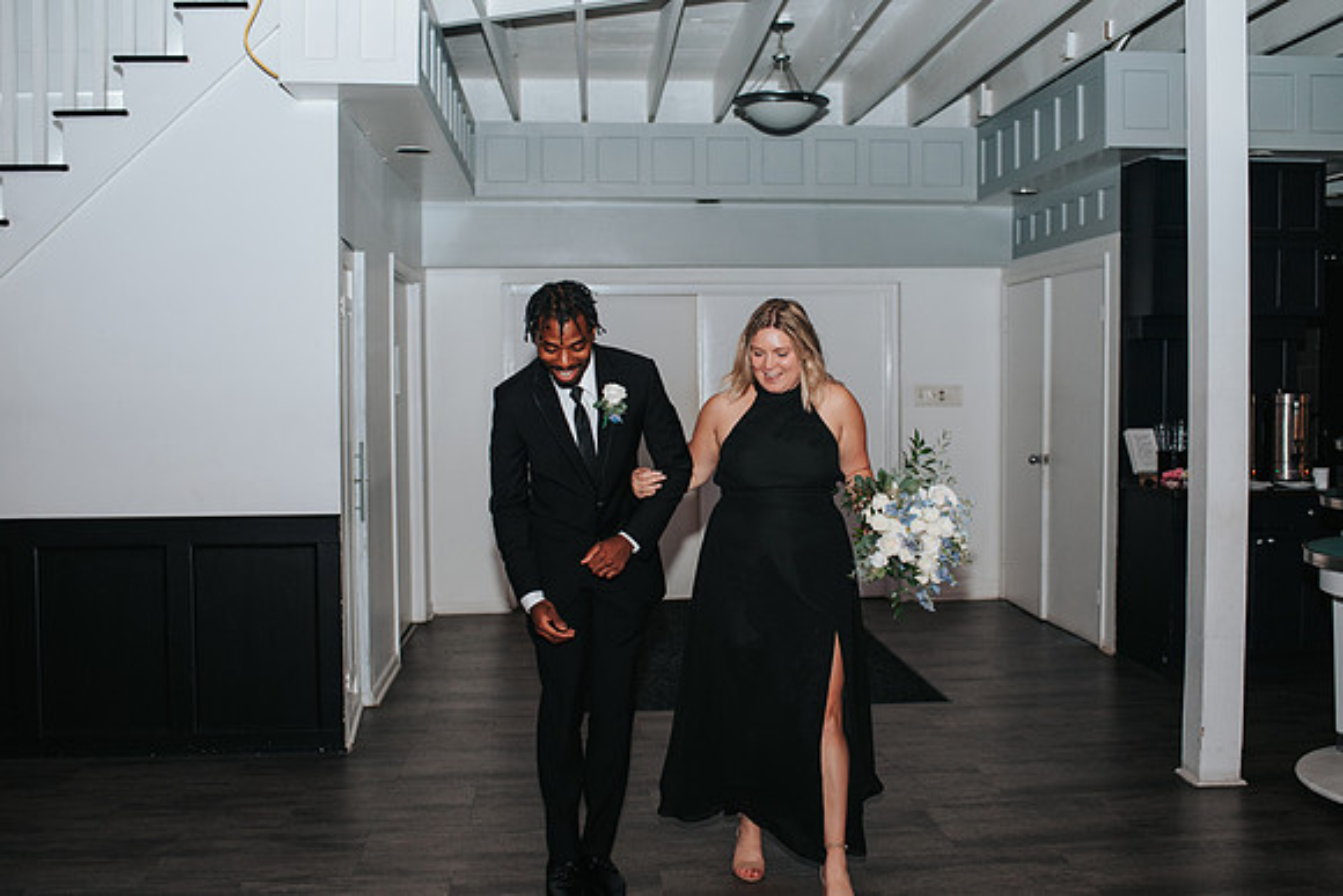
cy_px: 438
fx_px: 1381
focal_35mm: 37
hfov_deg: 51.9
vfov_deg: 35.9
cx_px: 687
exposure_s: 1/200
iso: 1000
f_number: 2.8
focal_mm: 35
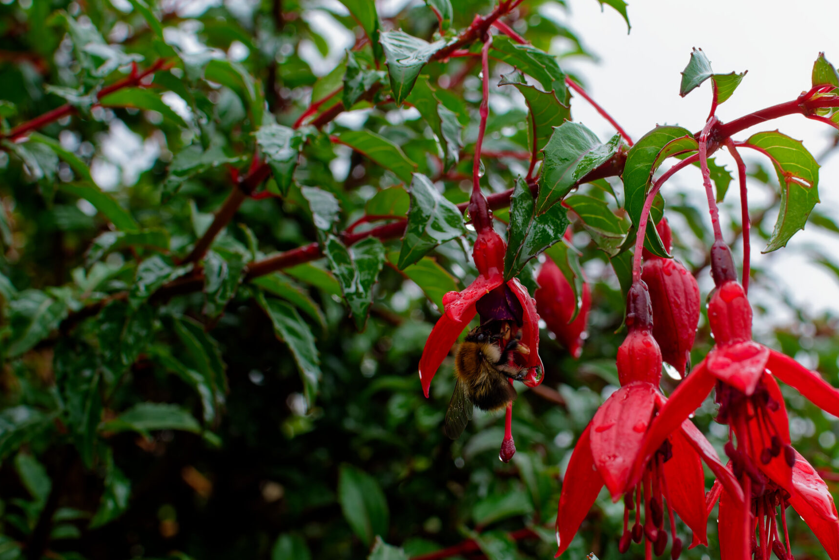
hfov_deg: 26.0
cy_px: 356
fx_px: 1812
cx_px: 518
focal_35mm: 78
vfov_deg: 17.5
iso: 800
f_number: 8
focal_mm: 35
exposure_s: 1/250
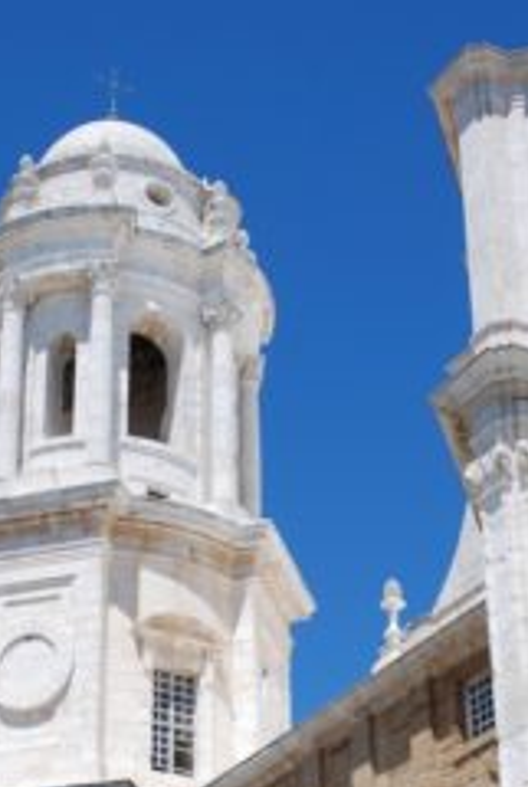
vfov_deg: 24.9
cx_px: 169
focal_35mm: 78
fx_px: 1709
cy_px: 754
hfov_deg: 17.5
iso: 100
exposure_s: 1/250
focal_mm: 25
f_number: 8
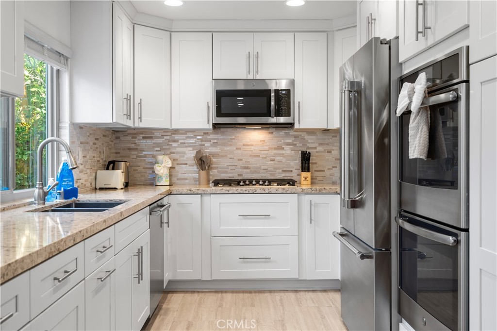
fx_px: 483
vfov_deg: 37.8
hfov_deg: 54.4
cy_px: 166
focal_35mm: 35
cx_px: 248
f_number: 8
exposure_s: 1/8
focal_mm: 35
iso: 800
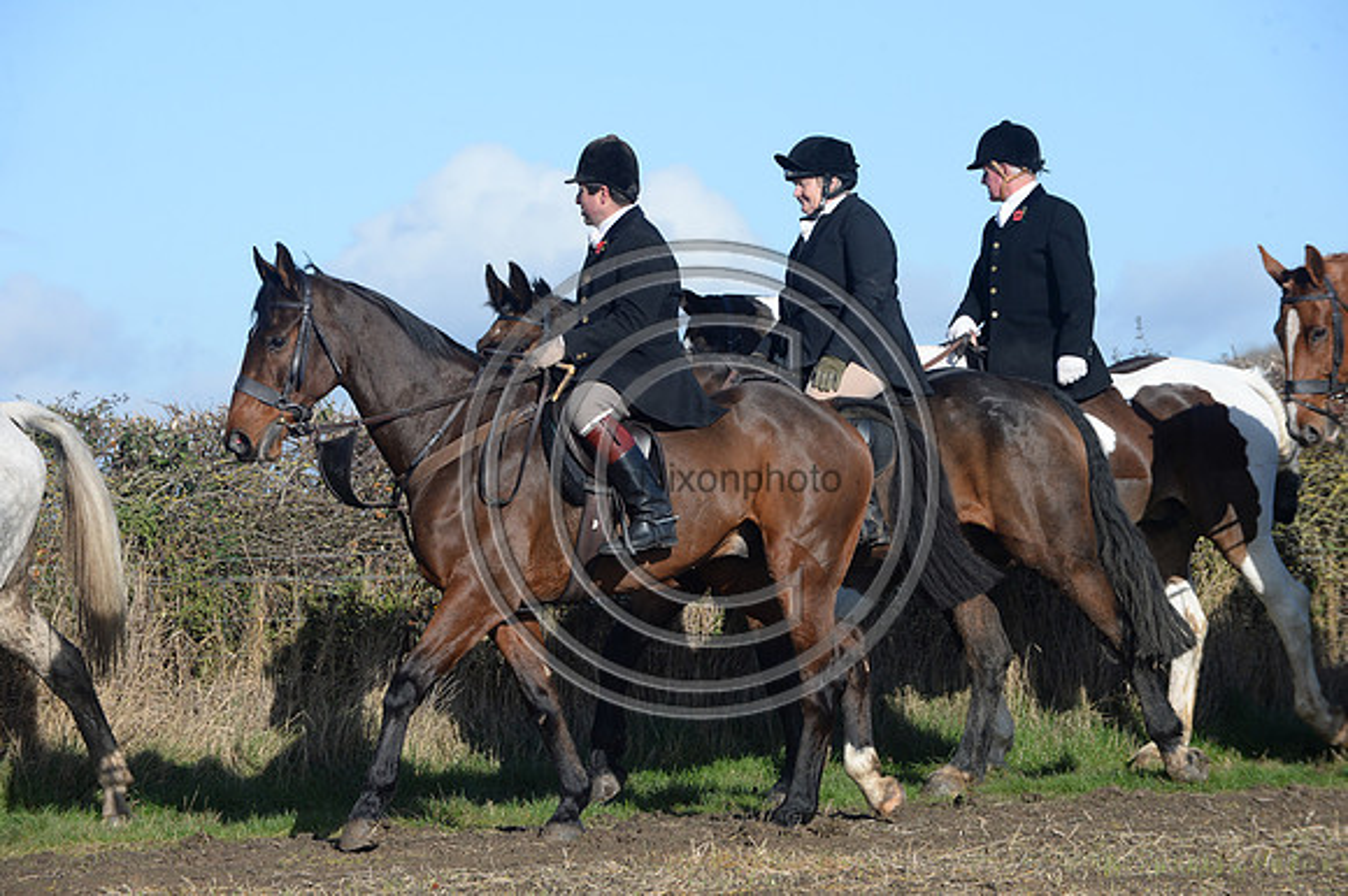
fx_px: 6549
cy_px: 448
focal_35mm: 175
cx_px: 674
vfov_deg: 7.8
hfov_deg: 11.8
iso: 640
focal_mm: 175
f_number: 7.1
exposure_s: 1/1250
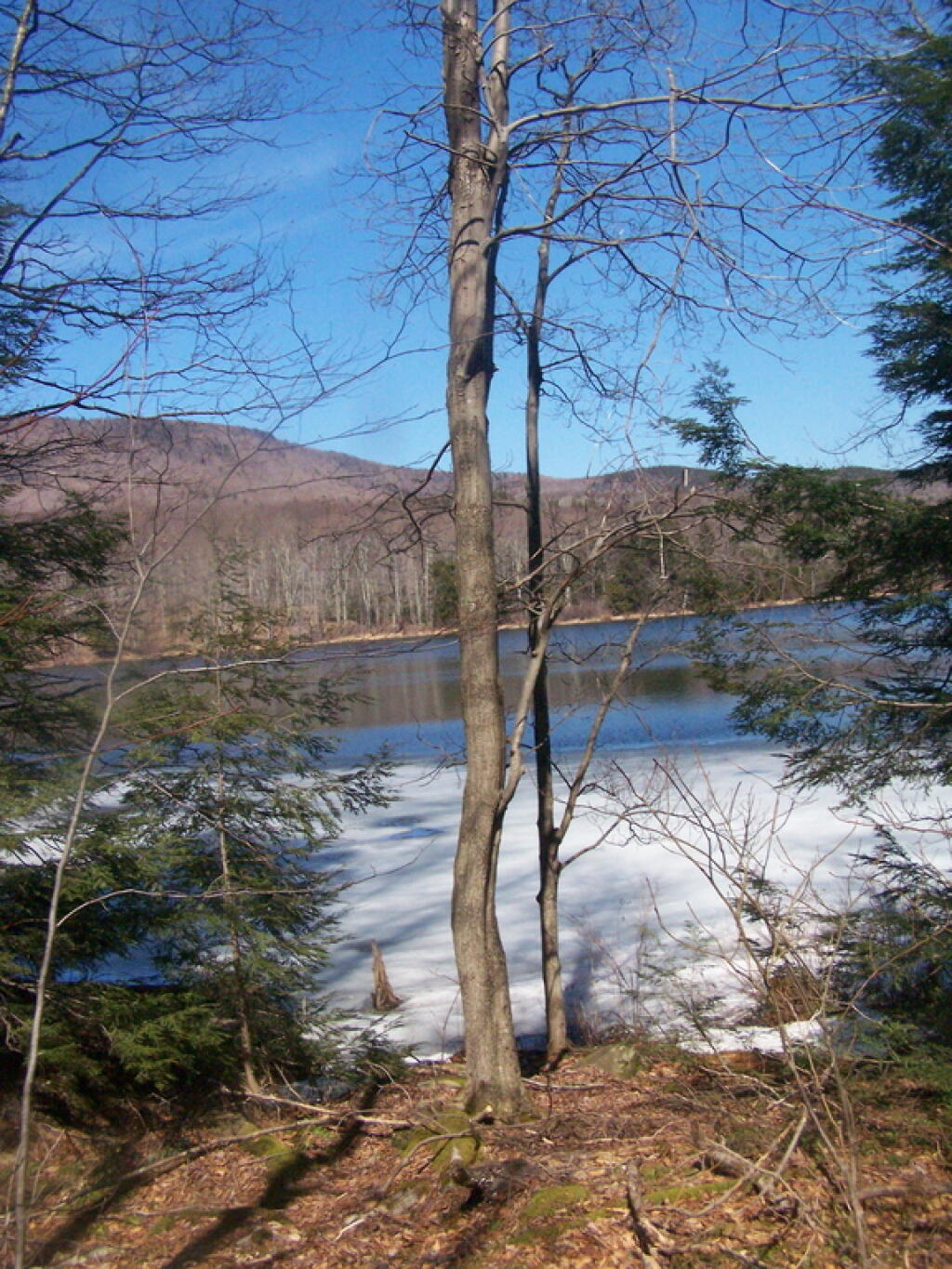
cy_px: 634
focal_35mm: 38
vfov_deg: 49.0
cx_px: 476
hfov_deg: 37.7
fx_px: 1393
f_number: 4
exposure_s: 1/1000
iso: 400
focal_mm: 6.3
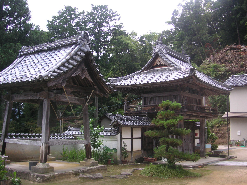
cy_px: 92
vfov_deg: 38.7
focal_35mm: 37
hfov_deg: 50.1
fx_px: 264
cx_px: 124
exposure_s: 1/350
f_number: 2.8
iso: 50
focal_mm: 6.1
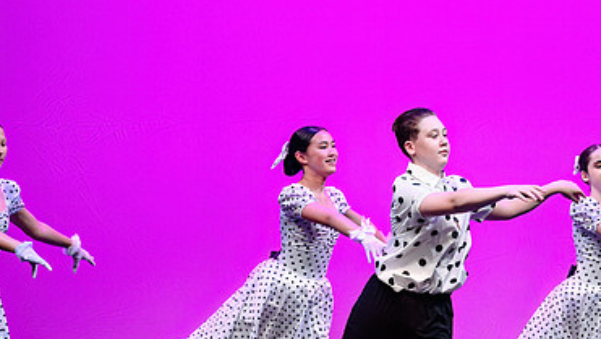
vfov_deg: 3.9
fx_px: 4942
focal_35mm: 310
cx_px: 381
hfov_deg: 7.0
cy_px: 345
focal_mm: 150
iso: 1600
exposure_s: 1/800
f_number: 2.8
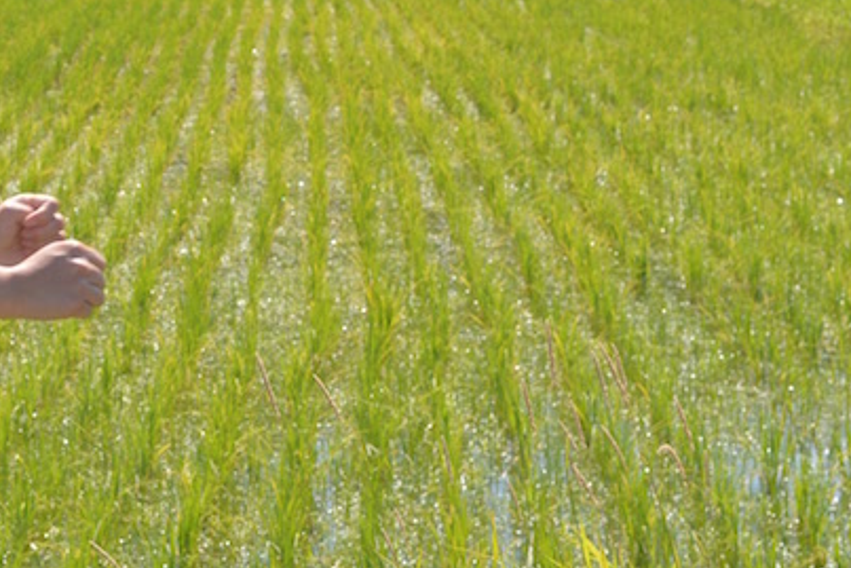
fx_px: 2932
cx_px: 53
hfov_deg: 16.3
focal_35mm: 124
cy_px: 73
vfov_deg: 11.0
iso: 160
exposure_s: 1/250
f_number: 8
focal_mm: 50
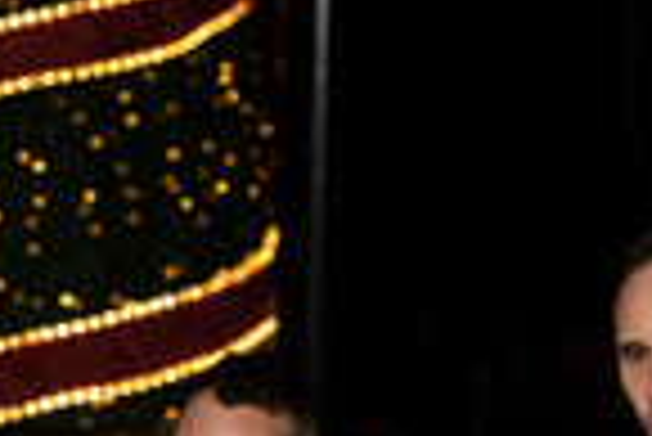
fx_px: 4985
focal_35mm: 275
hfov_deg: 7.4
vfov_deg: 5.0
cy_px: 587
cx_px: -13
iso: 250
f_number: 2.8
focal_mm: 100
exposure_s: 1/125
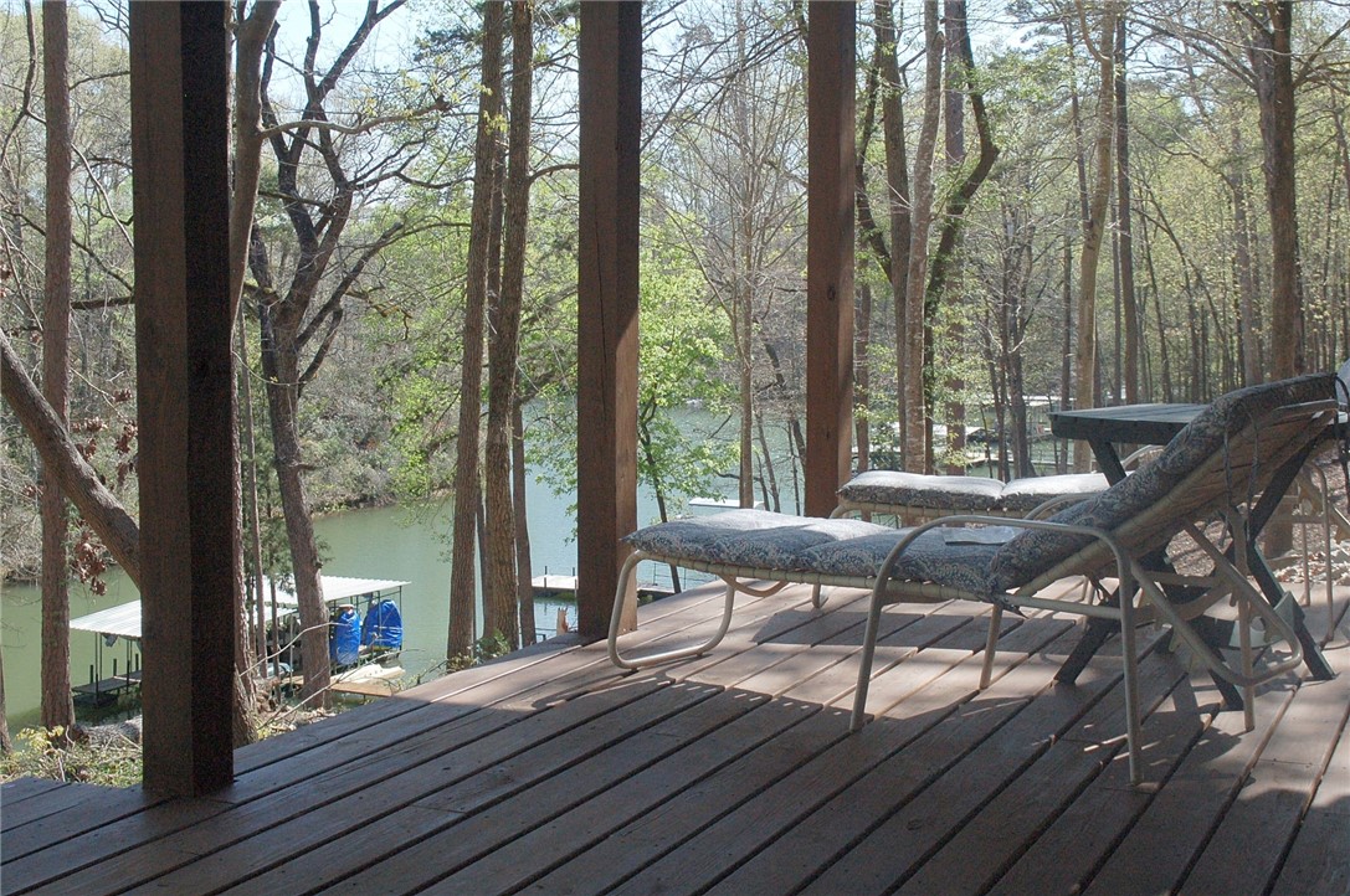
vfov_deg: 28.0
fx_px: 1798
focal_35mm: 48
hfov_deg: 41.2
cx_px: 675
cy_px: 448
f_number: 10
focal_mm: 32
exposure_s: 1/400
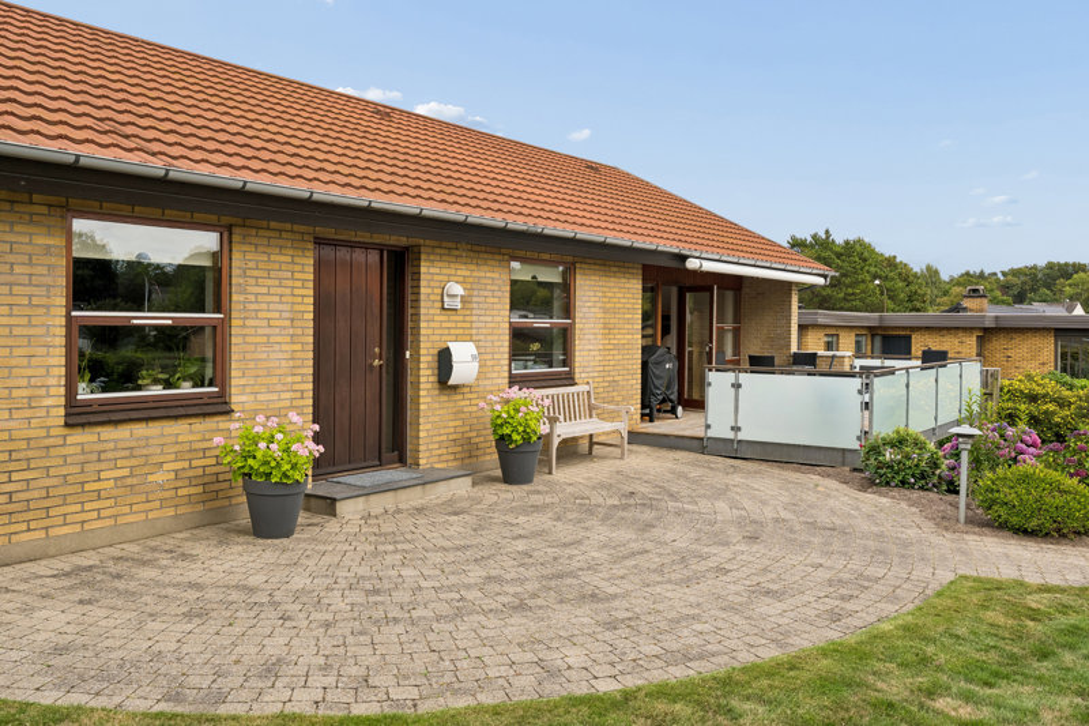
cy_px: 363
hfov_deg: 60.3
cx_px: 544
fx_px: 937
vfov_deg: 42.3
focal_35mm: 31
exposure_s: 1/160
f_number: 8
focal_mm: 31
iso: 200
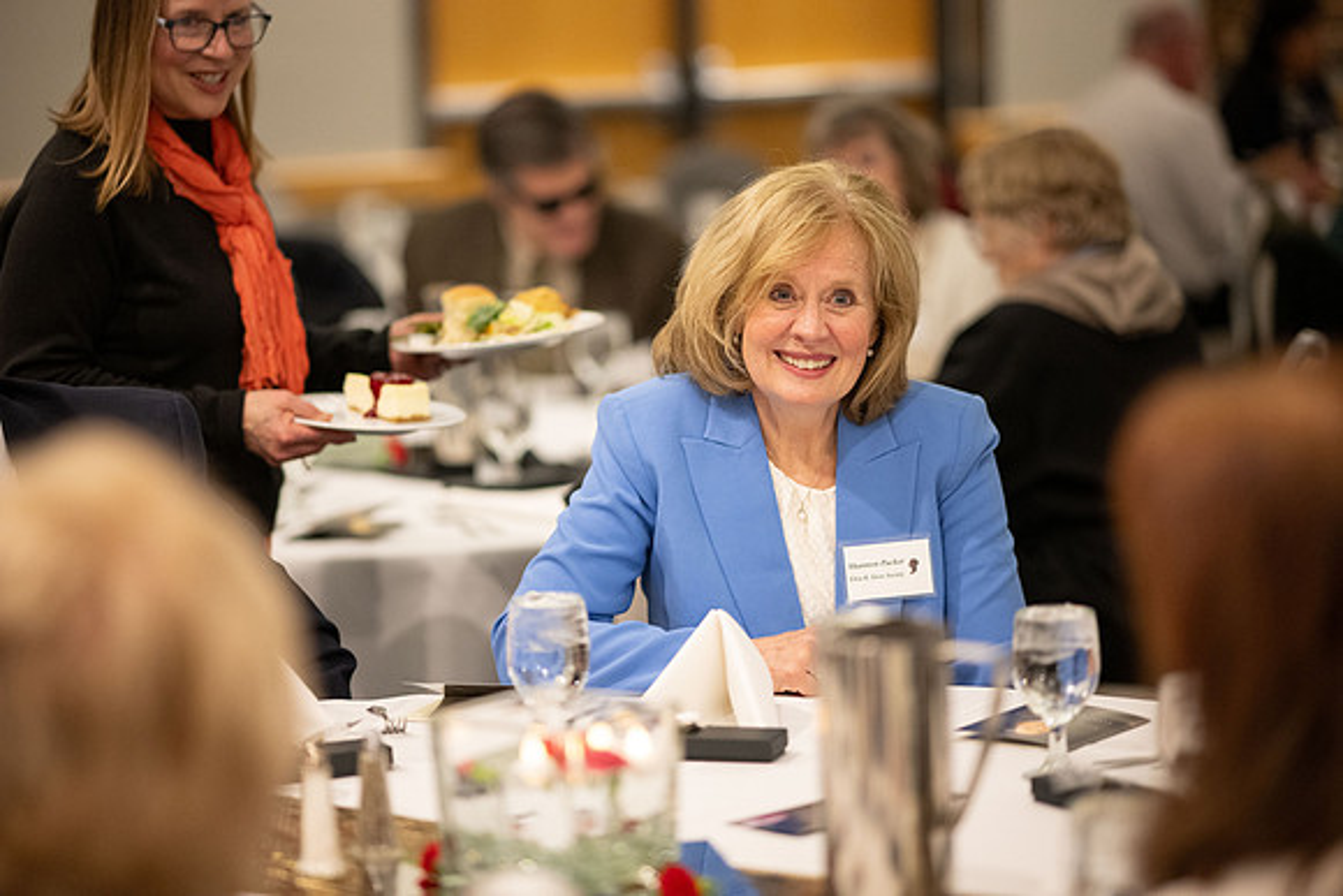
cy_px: 448
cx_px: 672
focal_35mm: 105
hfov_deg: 19.5
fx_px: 3918
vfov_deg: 13.0
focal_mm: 105
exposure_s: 1/400
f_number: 1.4
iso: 2000
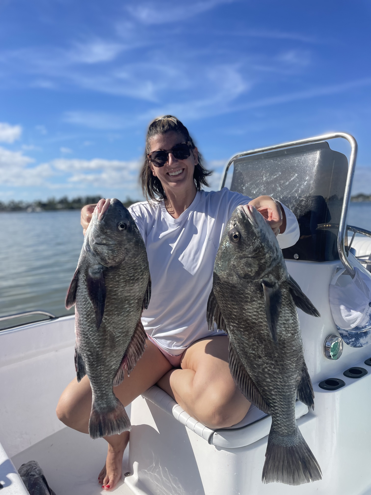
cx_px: 186
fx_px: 372
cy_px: 248
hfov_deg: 53.1
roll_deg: +2.8
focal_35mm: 26
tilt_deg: -6.0
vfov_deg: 67.3
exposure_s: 1/5814
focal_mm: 4.2
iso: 50
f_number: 1.6
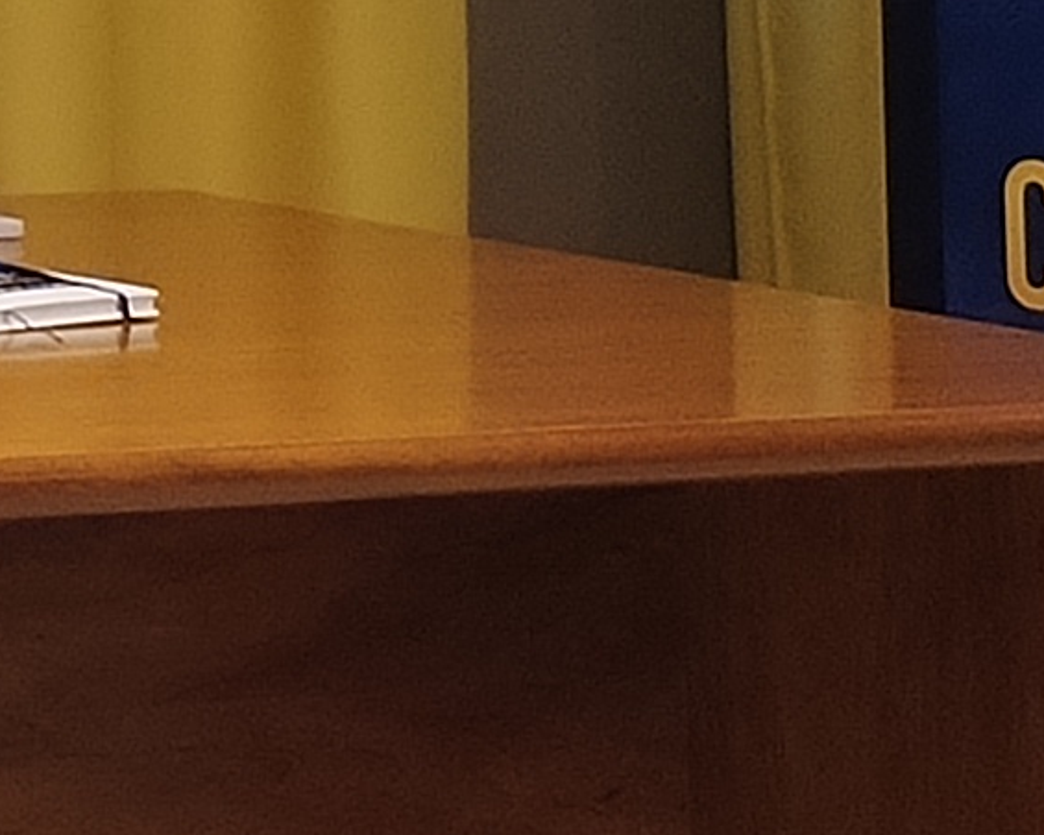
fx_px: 7138
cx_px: -1977
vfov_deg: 6.4
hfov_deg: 7.5
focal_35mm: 231
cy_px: -1125
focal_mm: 4.75
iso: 501
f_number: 1.8
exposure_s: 1/33.3
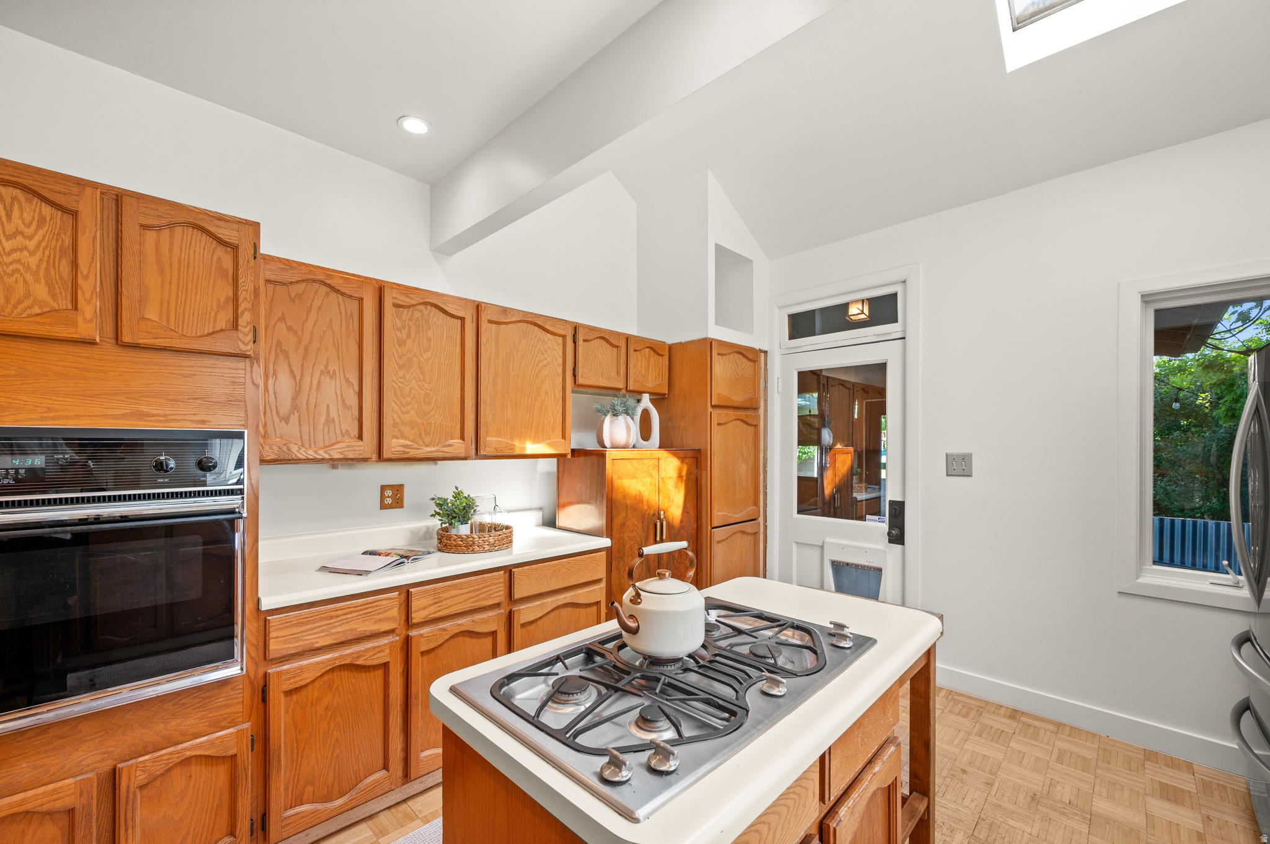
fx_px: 493
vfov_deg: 81.1
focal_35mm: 14
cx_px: 635
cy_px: 422
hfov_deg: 104.3
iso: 400
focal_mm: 14
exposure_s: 1/15
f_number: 7.1
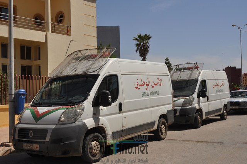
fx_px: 288
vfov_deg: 31.8
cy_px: 82
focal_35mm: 42
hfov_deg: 46.5
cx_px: 124
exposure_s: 1/400
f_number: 10
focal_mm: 28
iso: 200
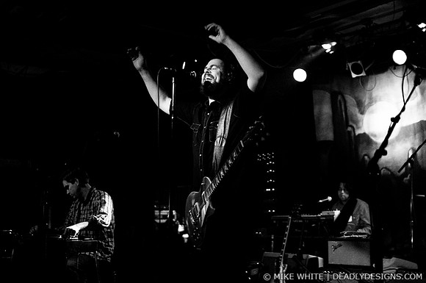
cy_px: 142
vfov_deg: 29.8
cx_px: 213
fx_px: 532
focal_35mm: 45
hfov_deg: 43.7
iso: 1000
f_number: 1.4
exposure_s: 1/125
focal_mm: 30
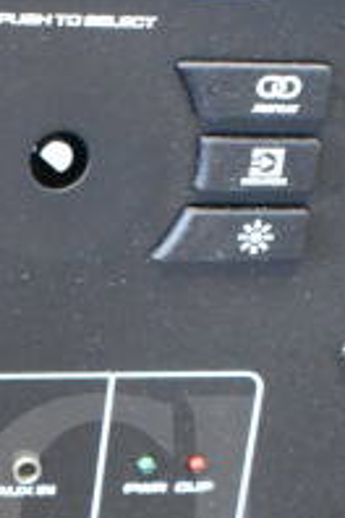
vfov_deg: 11.6
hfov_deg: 7.9
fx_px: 2491
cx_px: 24
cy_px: 602
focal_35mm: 173
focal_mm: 25
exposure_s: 1/40
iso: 5000
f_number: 4
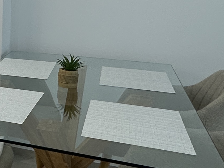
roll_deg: -0.4
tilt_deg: -5.6
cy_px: 12
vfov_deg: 21.4
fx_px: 433
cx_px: -113
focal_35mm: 67
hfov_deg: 23.2
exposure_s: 1/100
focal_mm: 2.22
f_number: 2.2
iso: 50
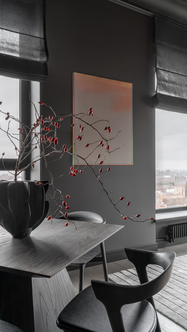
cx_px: 86
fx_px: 256
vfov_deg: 66.1
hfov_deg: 40.2
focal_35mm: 29
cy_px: 165
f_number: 11
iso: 250
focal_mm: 27
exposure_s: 1/15
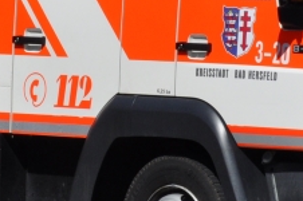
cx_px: 133
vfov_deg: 3.3
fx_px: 3522
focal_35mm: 419
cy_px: -4
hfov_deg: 4.9
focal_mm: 70
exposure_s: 1/1600
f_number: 10
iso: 500
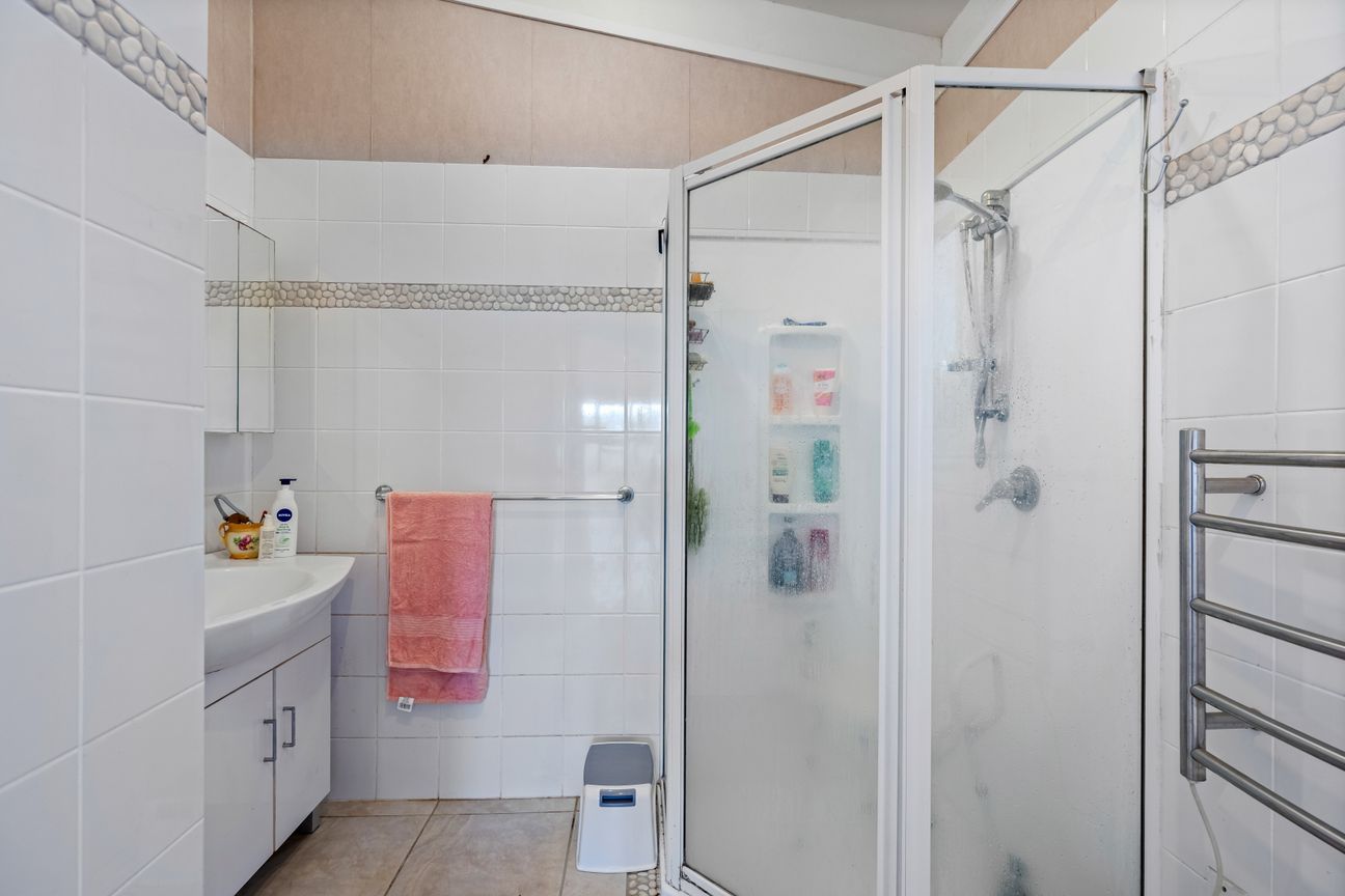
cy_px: 448
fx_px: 598
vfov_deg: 73.7
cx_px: 672
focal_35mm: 16
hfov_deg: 96.7
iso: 1000
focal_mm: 16
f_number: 5.6
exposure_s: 1/6
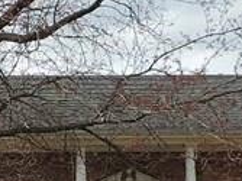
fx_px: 1027
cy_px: 174
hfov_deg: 13.3
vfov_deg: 10.0
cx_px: 32
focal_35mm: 147
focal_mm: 4.3
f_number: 3
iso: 80
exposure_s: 1/800
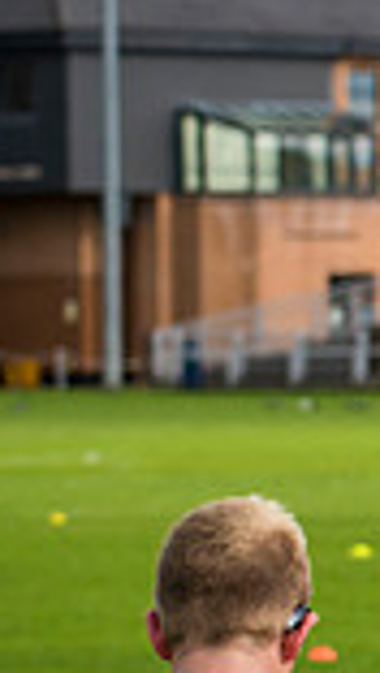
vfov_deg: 5.0
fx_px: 7668
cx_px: 1088
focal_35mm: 429
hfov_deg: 2.8
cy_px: 520
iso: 250
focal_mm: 110
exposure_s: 1/1600
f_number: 4
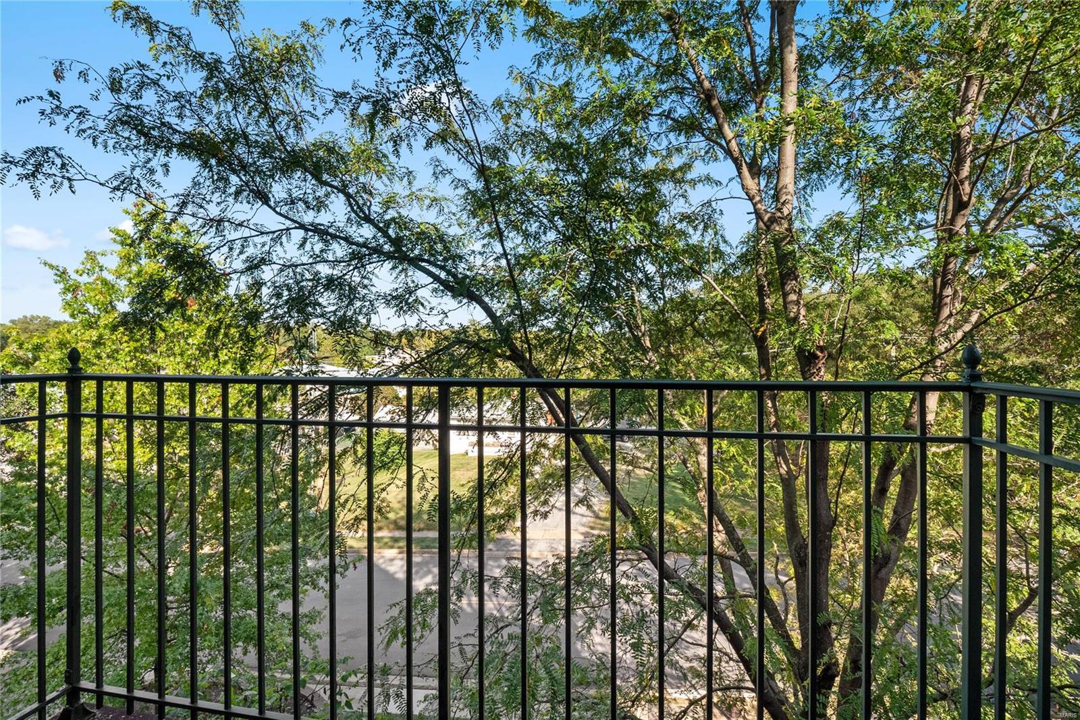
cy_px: 360
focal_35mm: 16
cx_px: 540
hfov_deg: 96.7
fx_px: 480
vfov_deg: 73.7
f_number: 8
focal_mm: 8
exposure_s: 1/125
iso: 400
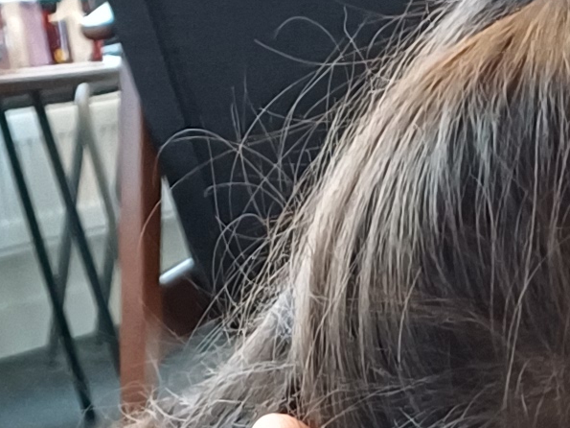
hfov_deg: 11.5
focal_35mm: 168
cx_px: 729
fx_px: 2766
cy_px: 1262
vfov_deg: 7.7
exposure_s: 1/50
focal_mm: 4.65
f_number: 1.8
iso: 250
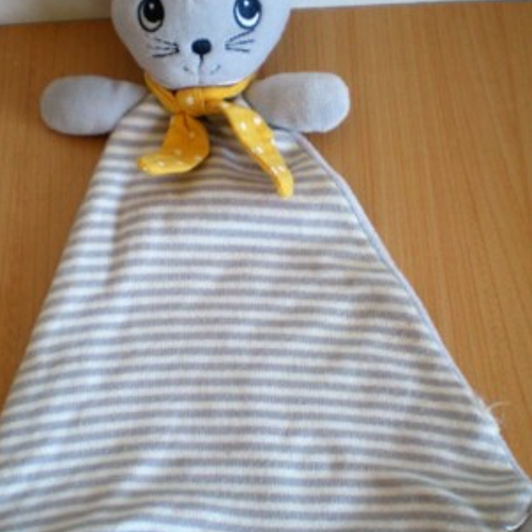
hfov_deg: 29.5
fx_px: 1008
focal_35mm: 58
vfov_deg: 29.5
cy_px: 306
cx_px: 256
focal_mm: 6.3
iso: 200
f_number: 3.1
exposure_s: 1/36.8
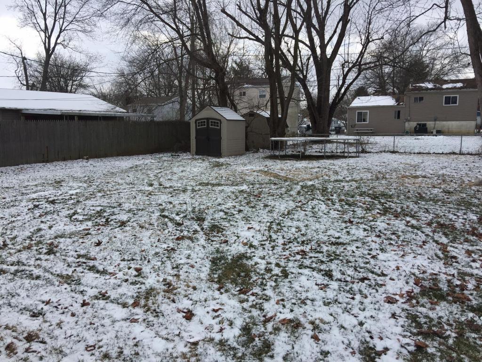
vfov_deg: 48.2
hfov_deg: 61.7
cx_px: 241
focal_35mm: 29
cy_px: 181
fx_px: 404
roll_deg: +0.8
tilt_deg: -8.5
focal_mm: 4.15
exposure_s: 1/1068
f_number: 2.2
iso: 32
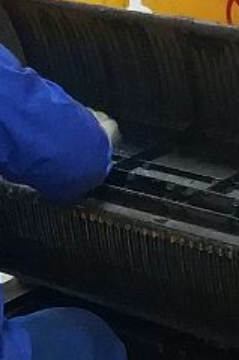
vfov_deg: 12.2
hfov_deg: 8.2
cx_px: 86
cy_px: 372
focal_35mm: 167
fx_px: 1665
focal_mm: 4.5
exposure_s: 1/12
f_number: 2
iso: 943
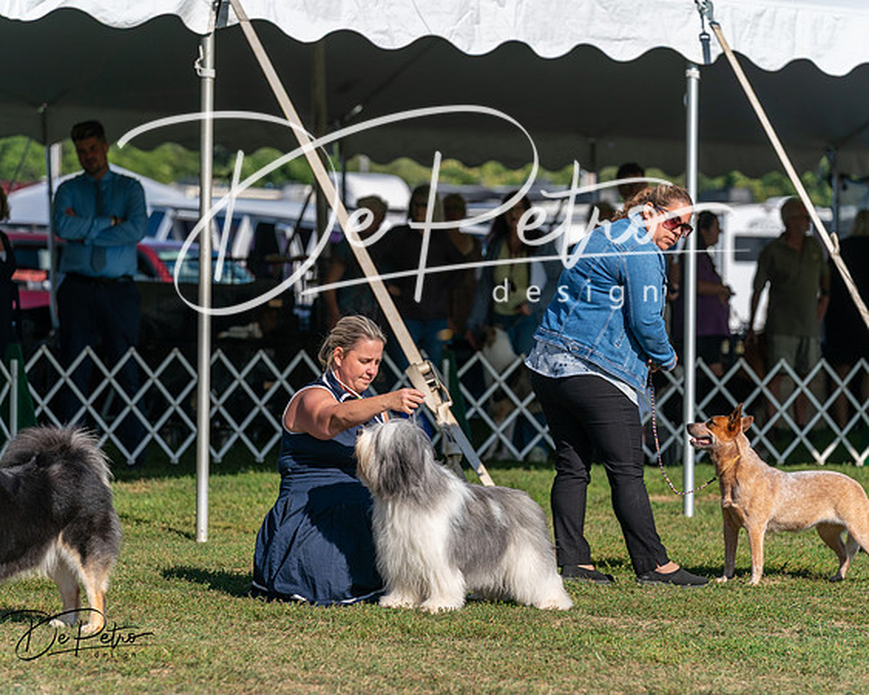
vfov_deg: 9.3
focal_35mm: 166
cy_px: 348
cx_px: 434
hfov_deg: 11.7
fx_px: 4256
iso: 100
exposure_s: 1/1250
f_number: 4.5
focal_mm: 147
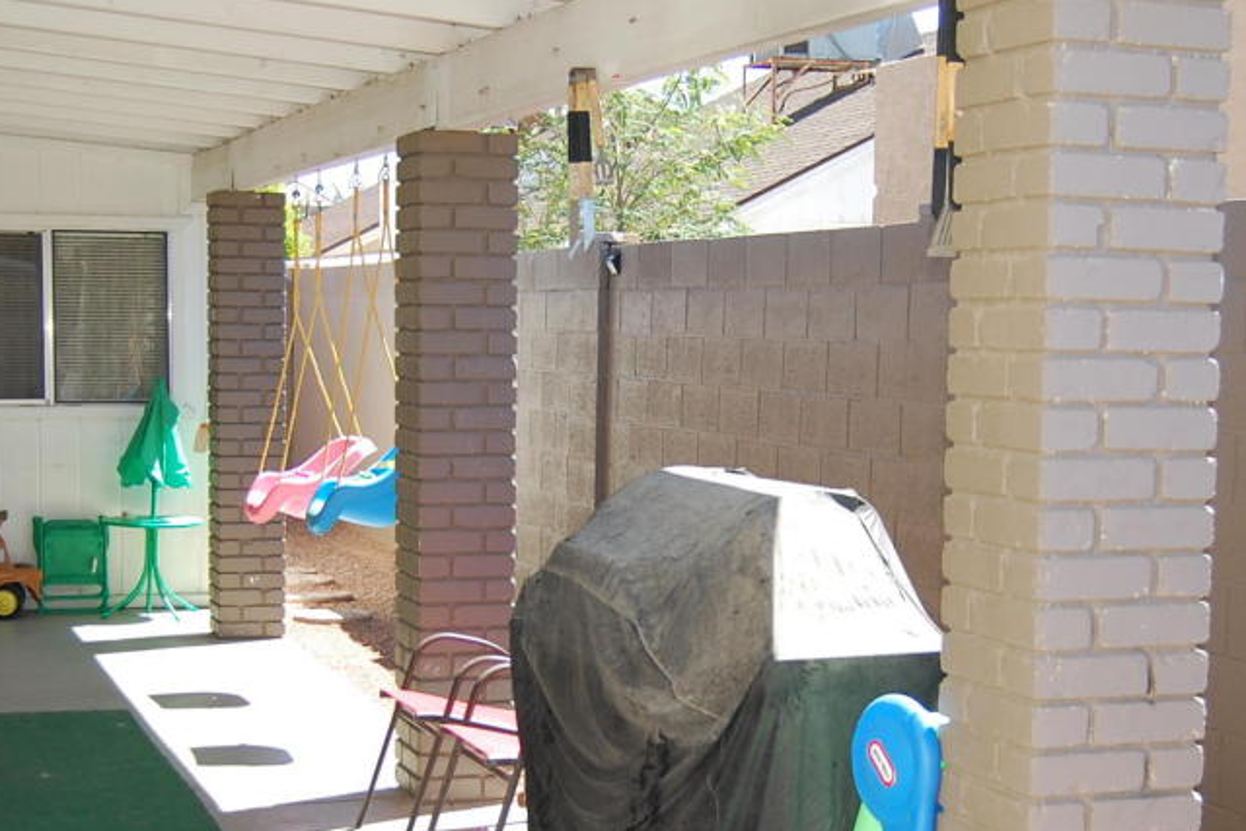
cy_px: 572
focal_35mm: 65
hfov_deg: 31.0
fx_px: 2250
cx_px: 602
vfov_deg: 20.8
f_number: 4
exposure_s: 1/400
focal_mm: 24
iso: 200
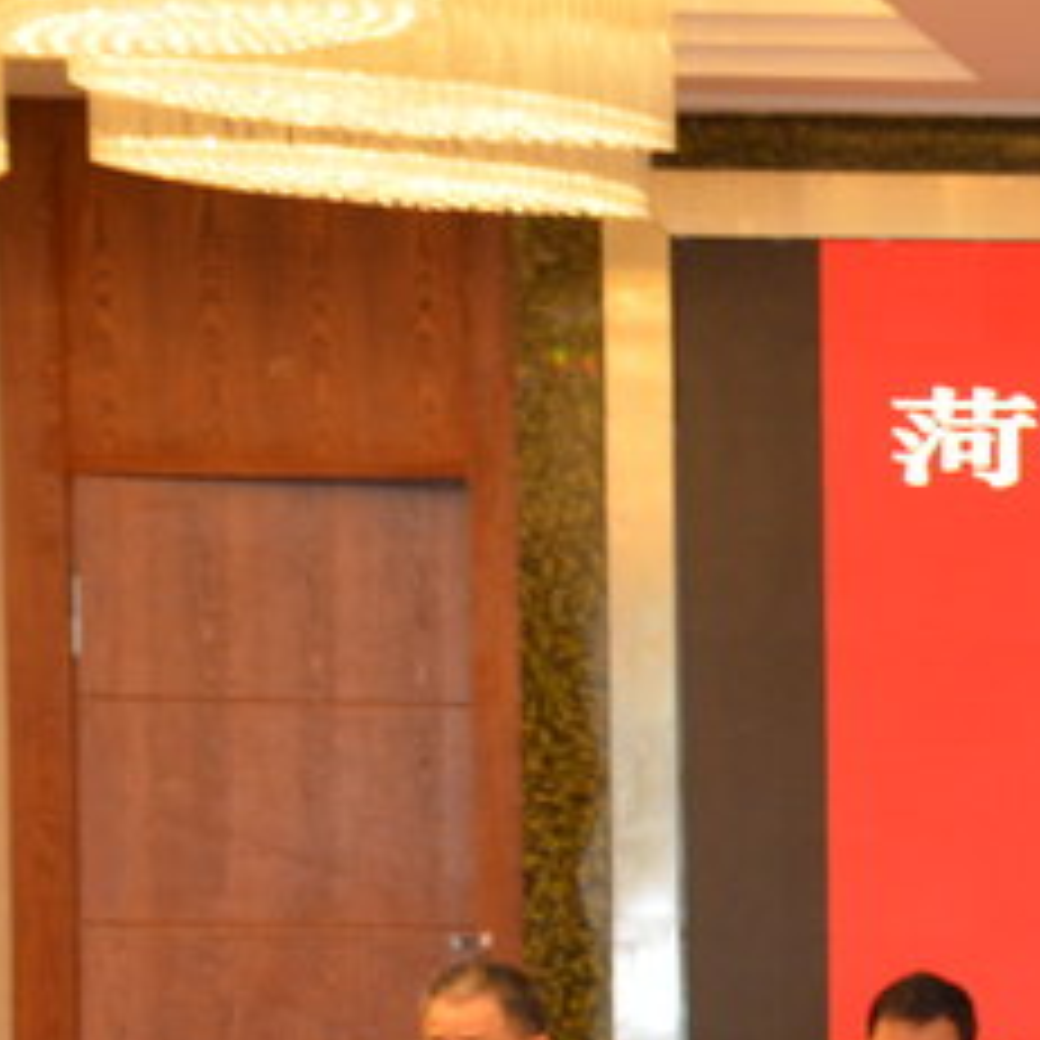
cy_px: 1184
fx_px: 7274
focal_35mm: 214
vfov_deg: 8.1
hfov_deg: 7.7
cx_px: 2251
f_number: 4.2
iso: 800
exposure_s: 1/60
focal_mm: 38
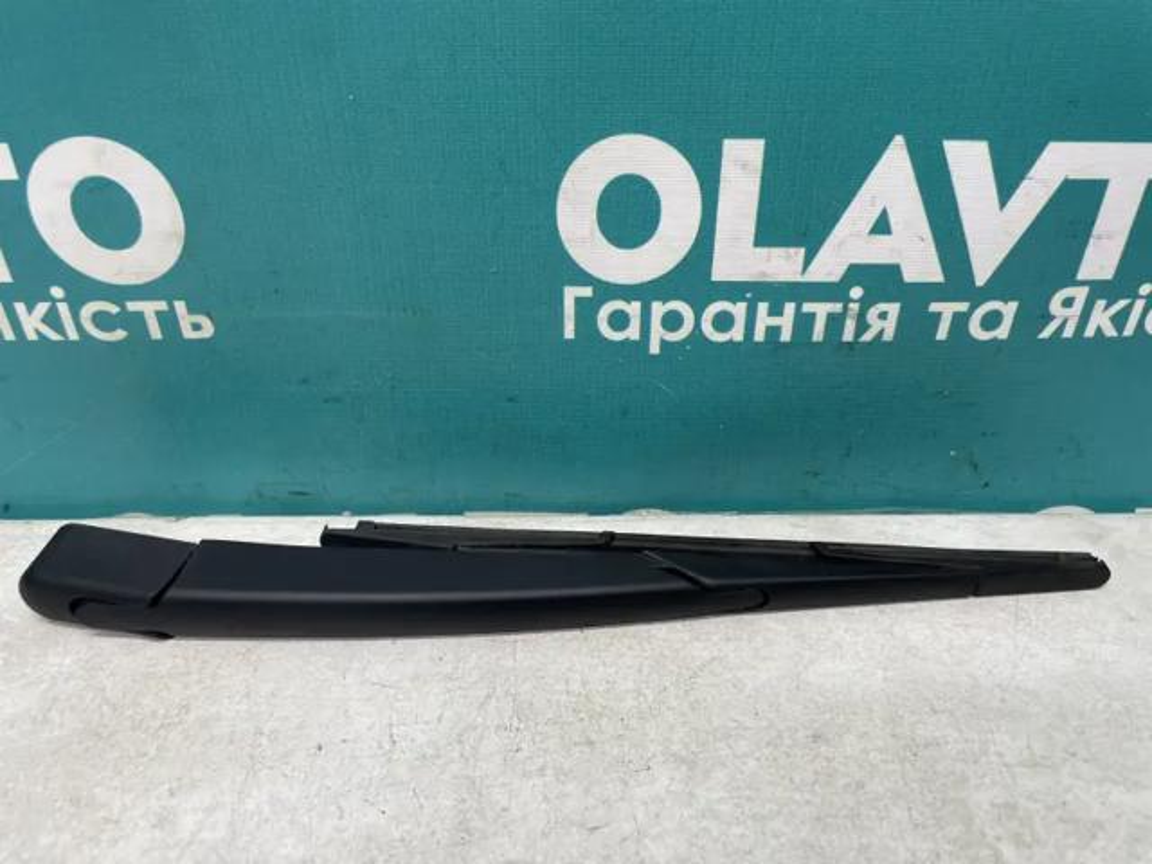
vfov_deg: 53.1
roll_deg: +0.9
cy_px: 432
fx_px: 865
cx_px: 576
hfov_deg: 67.3
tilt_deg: -32.2
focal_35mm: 26
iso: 100
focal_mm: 4.2
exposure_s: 1/100
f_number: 1.6
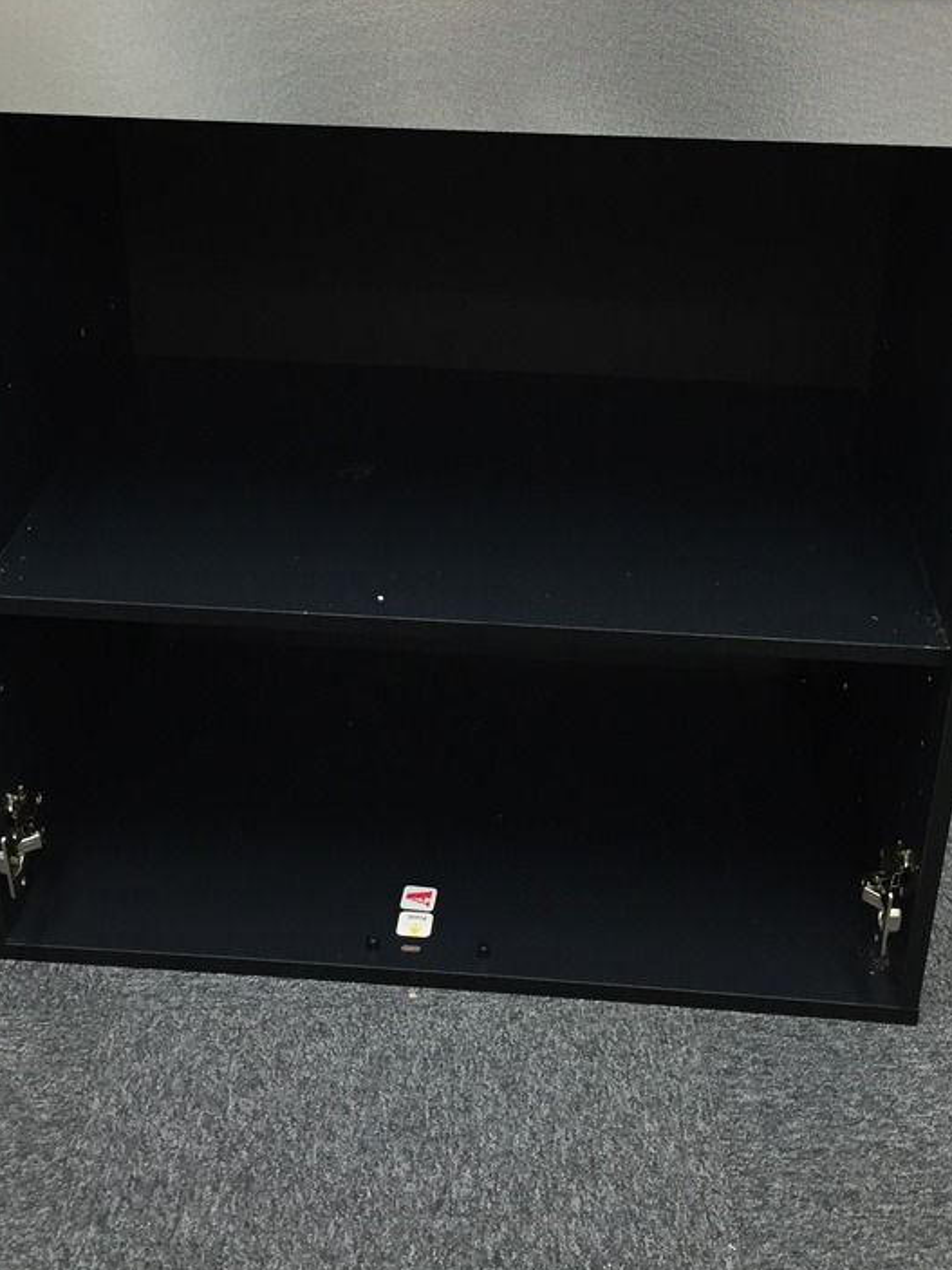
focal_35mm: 44
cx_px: 473
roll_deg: -0.5
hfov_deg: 32.9
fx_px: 1614
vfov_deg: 42.4
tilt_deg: -25.9
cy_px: 436
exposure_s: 1/33
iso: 64
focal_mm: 4.15
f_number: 2.2
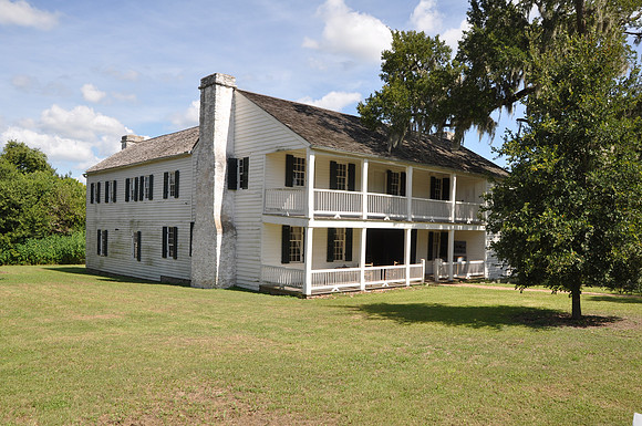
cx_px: 321
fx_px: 481
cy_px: 213
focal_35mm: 27
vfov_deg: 47.8
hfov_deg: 67.5
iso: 200
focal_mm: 18
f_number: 11
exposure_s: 1/125
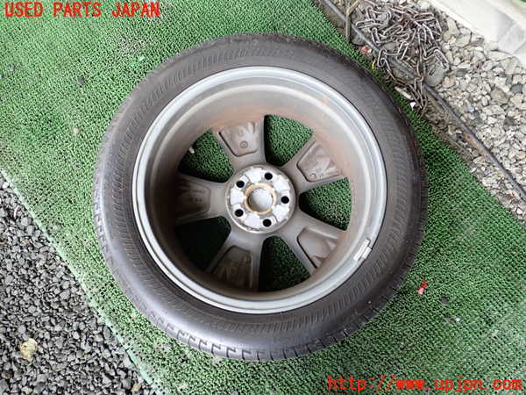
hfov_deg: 60.0
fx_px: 456
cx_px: 263
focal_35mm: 30
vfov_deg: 46.8
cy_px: 198
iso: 200
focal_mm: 5.4
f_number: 2.3
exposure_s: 1/60
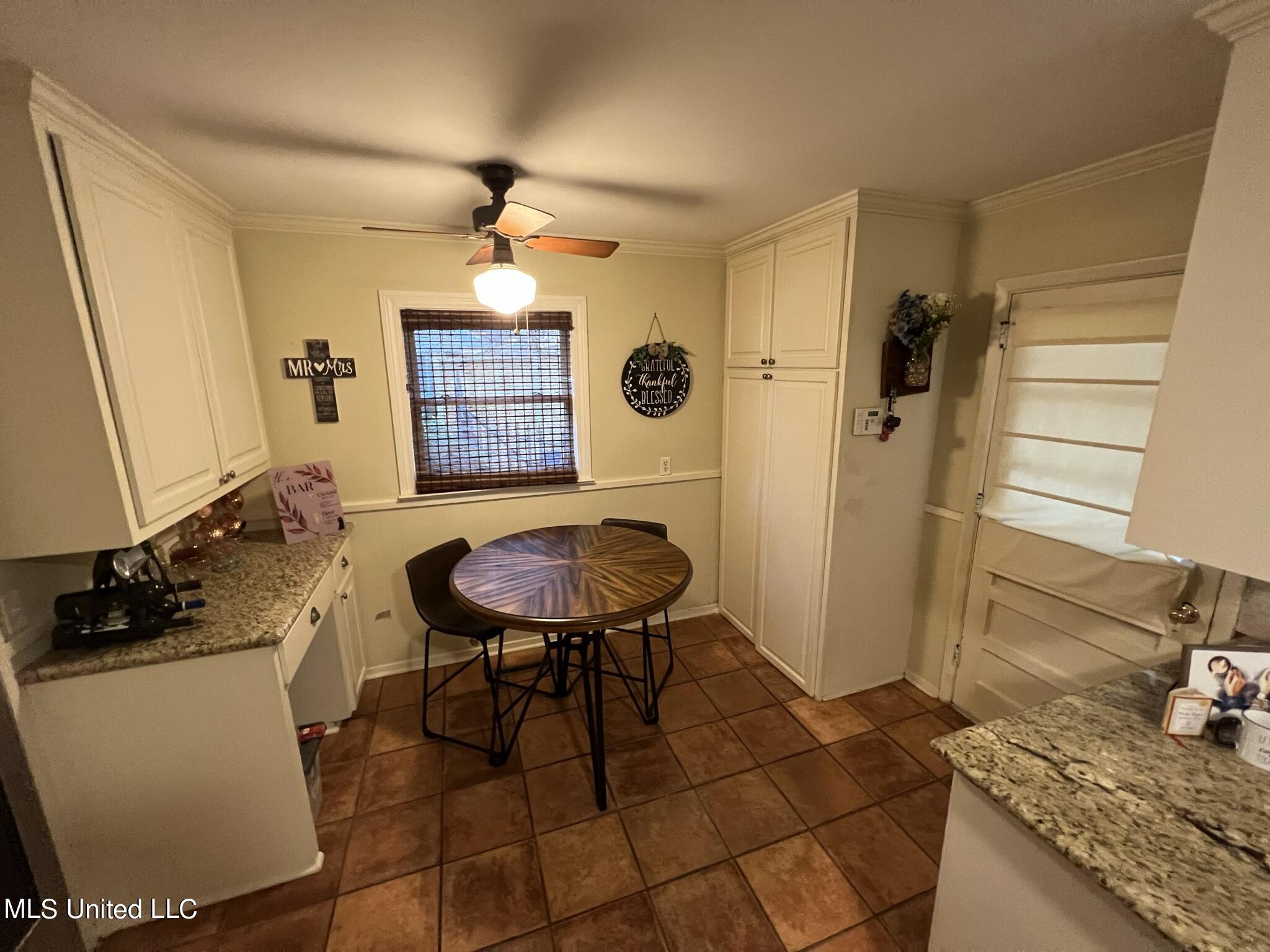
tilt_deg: -12.7
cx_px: 635
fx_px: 477
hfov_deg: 106.2
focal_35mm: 13
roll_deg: +1.0
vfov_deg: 89.9
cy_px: 476
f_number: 1.8
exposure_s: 1/60
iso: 500
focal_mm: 1.57
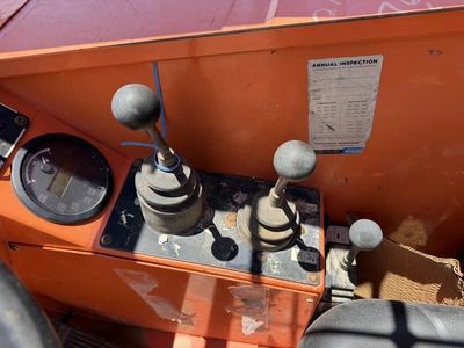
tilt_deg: -53.5
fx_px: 322
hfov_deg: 71.6
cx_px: 232
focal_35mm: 24
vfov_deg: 56.8
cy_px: 174
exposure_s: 1/1901
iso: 100
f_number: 1.78
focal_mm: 6.76
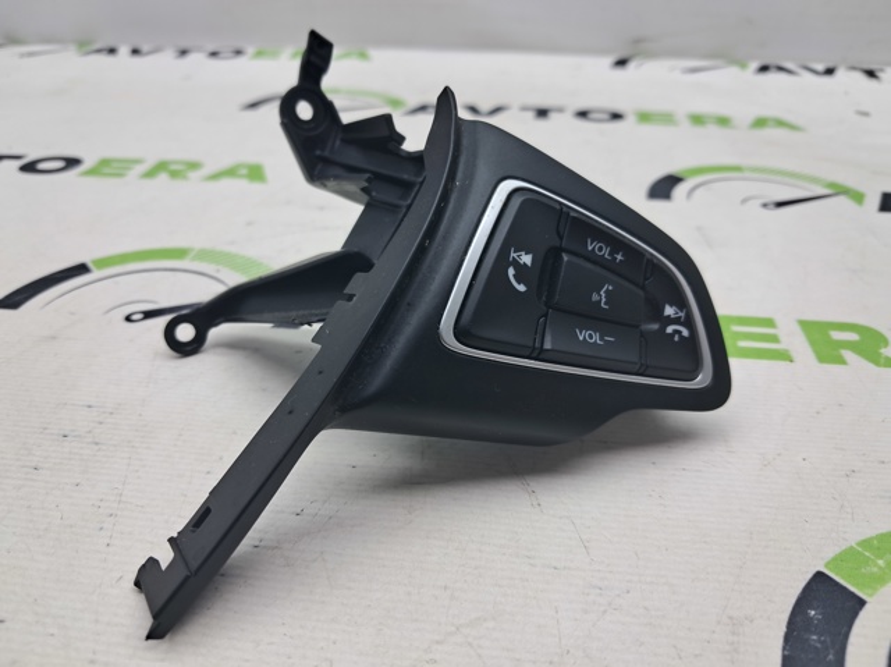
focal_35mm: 27
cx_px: 446
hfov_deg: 65.4
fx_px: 694
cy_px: 334
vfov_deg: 51.3
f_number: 1.8
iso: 50
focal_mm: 4
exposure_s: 1/50
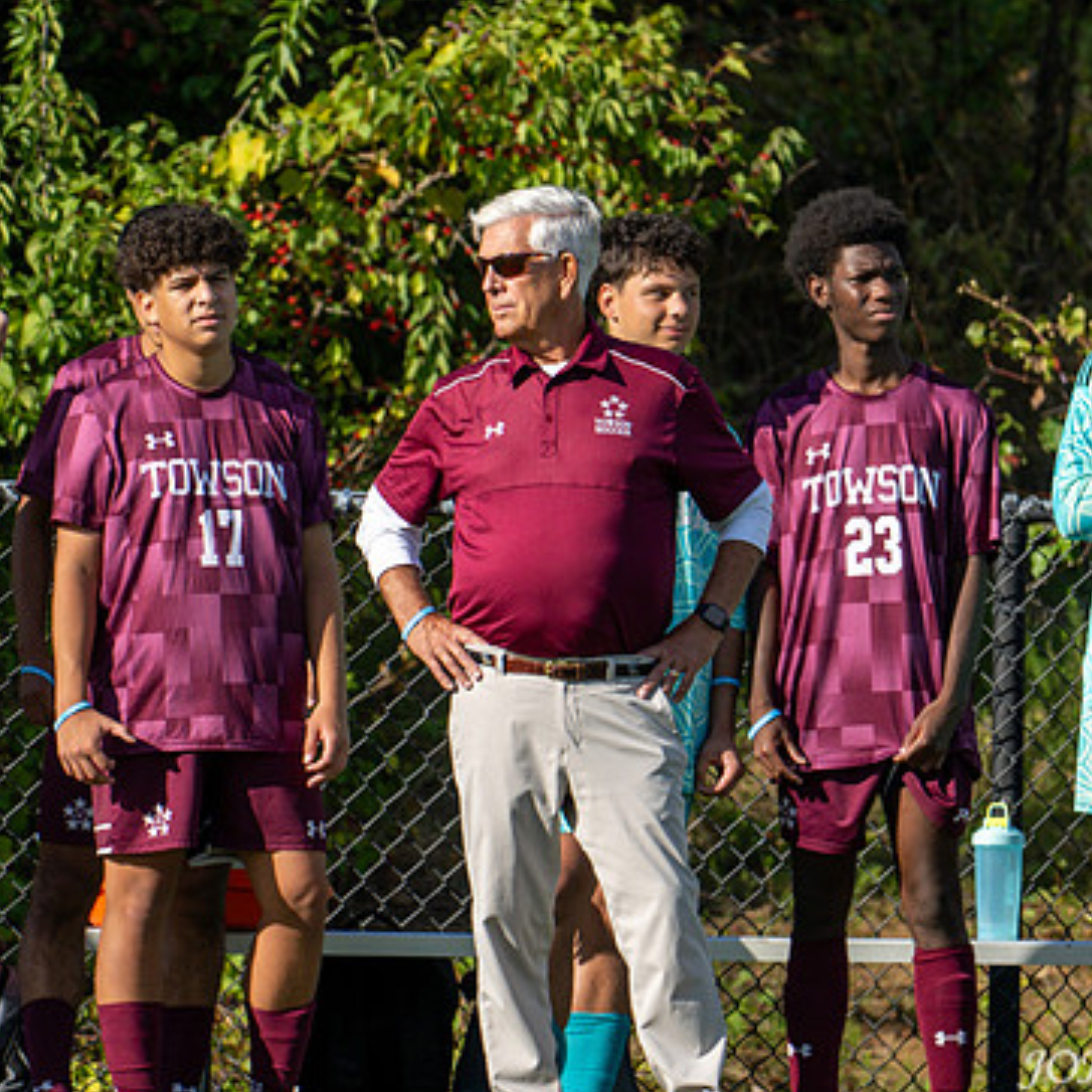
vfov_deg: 1.8
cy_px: 526
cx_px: 606
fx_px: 34727
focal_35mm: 973
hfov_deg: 1.8
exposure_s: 1/1600
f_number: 4.5
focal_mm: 400
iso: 125
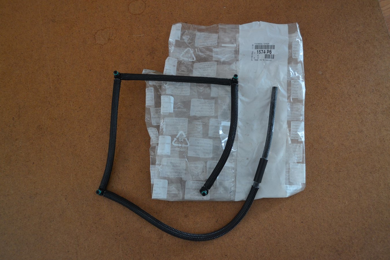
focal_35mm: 33
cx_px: 195
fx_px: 357
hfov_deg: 57.2
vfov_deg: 40.0
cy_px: 130
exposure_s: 1/60
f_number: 4
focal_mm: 22
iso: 1000
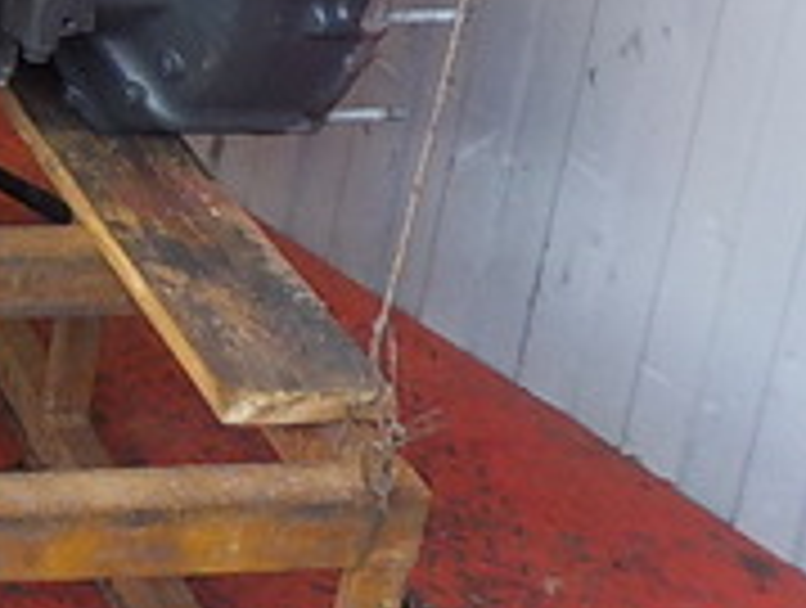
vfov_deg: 13.0
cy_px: -369
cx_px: -482
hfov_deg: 16.4
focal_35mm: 107
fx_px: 2496
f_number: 3.3
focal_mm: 4.1
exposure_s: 1/30
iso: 160
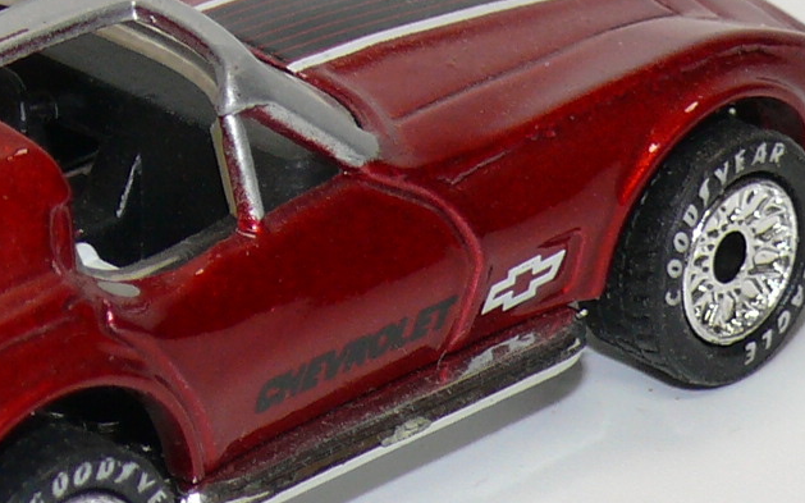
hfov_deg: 6.7
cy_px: 104
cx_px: 132
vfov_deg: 4.2
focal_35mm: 313
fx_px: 6866
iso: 100
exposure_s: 1/30
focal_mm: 14.3
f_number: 4
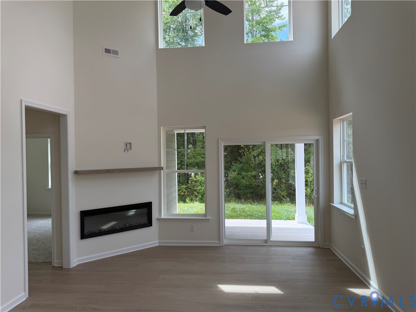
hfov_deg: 71.6
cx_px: 208
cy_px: 156
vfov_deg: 56.8
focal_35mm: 24
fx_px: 288
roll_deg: +0.7
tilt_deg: +0.6
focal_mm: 6.76
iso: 100
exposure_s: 1/878
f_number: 1.78
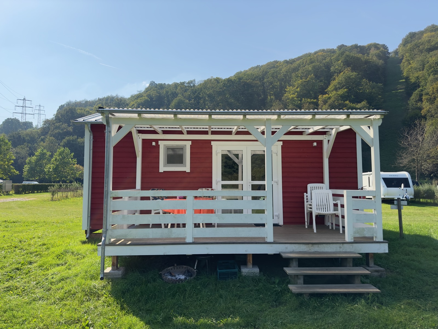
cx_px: 219
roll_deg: +0.6
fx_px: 304
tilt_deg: +4.8
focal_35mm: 24
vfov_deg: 56.8
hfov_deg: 71.6
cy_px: 164
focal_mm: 6.86
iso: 100
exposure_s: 1/4854
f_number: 1.78
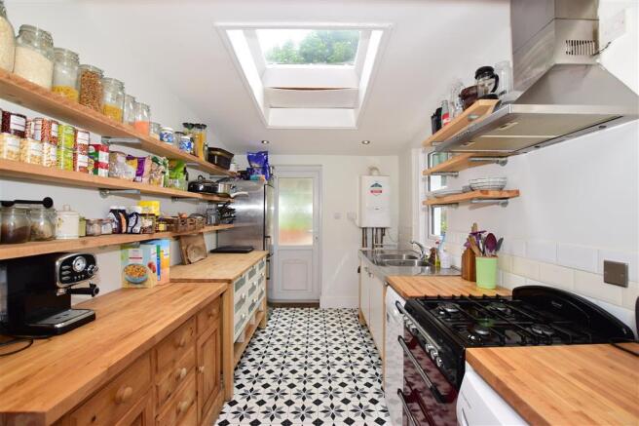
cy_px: 213
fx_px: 266
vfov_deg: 77.3
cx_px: 320
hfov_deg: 100.4
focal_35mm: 15
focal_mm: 10
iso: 400
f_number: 6.3
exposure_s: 1/160
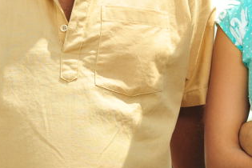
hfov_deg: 15.2
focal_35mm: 130
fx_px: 910
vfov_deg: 10.4
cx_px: 308
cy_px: -42
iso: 400
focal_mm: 40
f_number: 5.6
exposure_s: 1/800
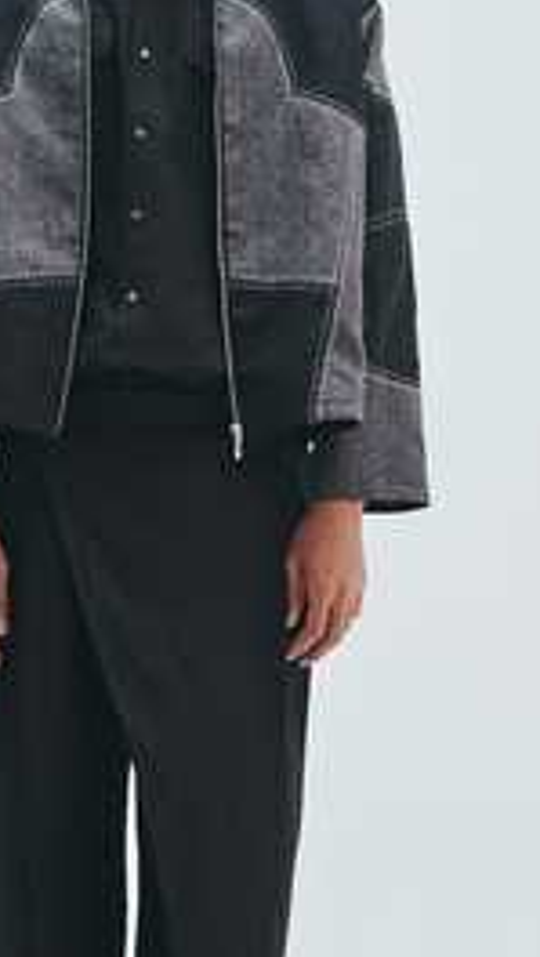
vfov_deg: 16.6
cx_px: 127
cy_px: 506
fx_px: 3275
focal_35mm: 129
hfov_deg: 9.4
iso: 400
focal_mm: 62
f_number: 8
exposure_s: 1/125
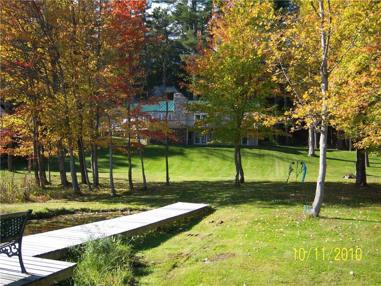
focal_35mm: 36
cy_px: 143
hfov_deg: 51.4
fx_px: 396
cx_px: 190
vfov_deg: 39.7
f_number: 2.8
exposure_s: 1/500
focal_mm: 7.5
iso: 80
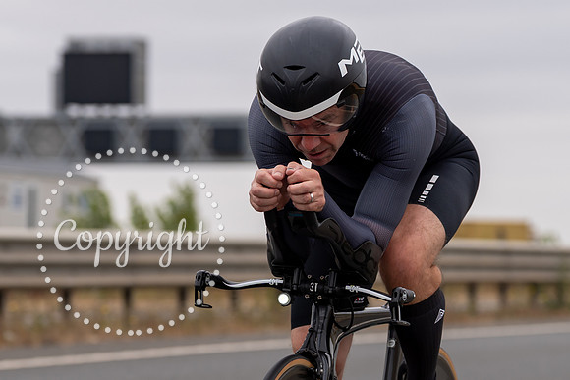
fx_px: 3472
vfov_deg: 6.3
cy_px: 334
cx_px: 284
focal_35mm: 219
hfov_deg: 9.4
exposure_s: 1/800
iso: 100
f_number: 3.5
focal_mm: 97
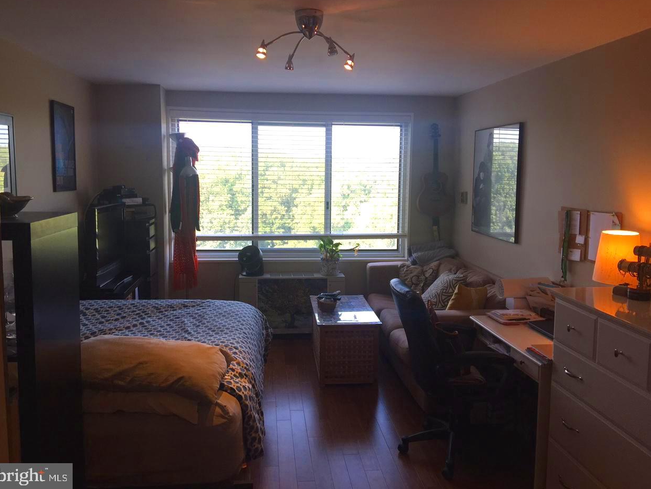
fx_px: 564
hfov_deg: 60.0
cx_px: 327
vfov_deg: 46.8
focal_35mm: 30
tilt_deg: -5.9
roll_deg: -1.6
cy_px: 237
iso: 32
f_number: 2.2
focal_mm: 4.15
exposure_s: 1/60
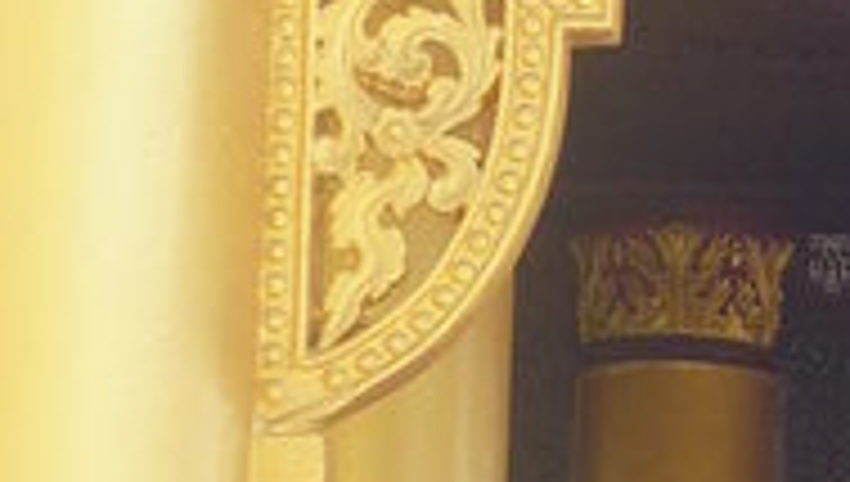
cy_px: 450
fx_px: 5711
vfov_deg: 4.8
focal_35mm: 253
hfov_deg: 8.4
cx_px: 1097
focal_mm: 6.8
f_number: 4
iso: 100
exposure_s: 1/125
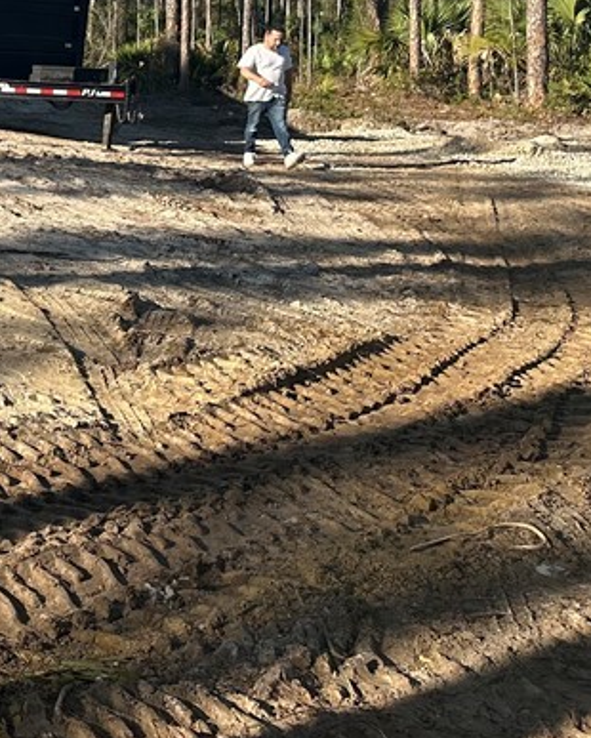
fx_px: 1355
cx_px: -307
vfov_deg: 29.5
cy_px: 107
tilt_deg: -0.6
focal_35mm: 62
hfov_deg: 20.8
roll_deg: -0.8
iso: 80
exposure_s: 1/3472
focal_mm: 6.86
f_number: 1.78
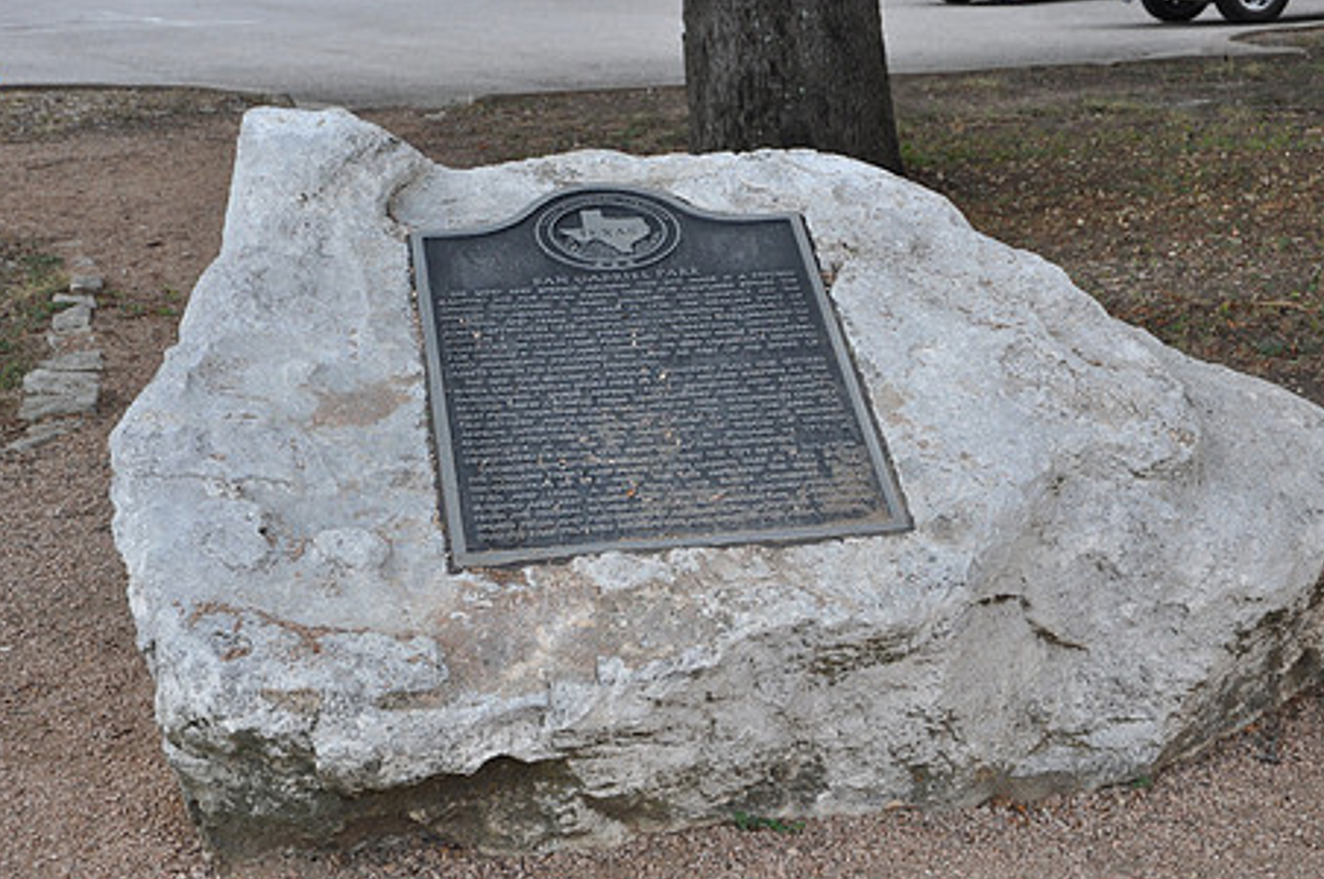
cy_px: 432
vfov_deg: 17.7
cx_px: 718
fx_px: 2828
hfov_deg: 26.3
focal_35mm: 77
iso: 450
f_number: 4.5
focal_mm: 40
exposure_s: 1/60
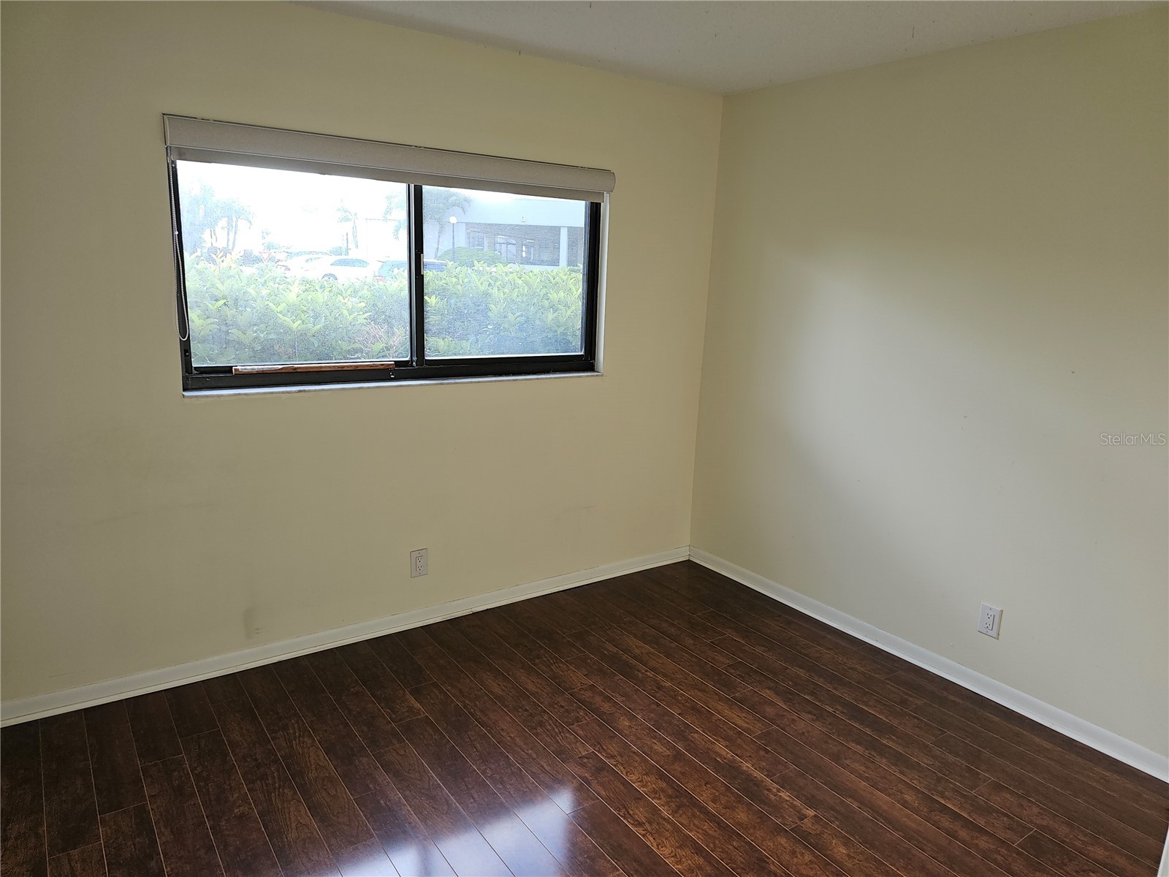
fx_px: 777
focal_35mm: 23
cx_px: 584
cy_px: 438
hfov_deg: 73.9
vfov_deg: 58.9
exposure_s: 1/60
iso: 32
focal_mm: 6.3
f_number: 1.7
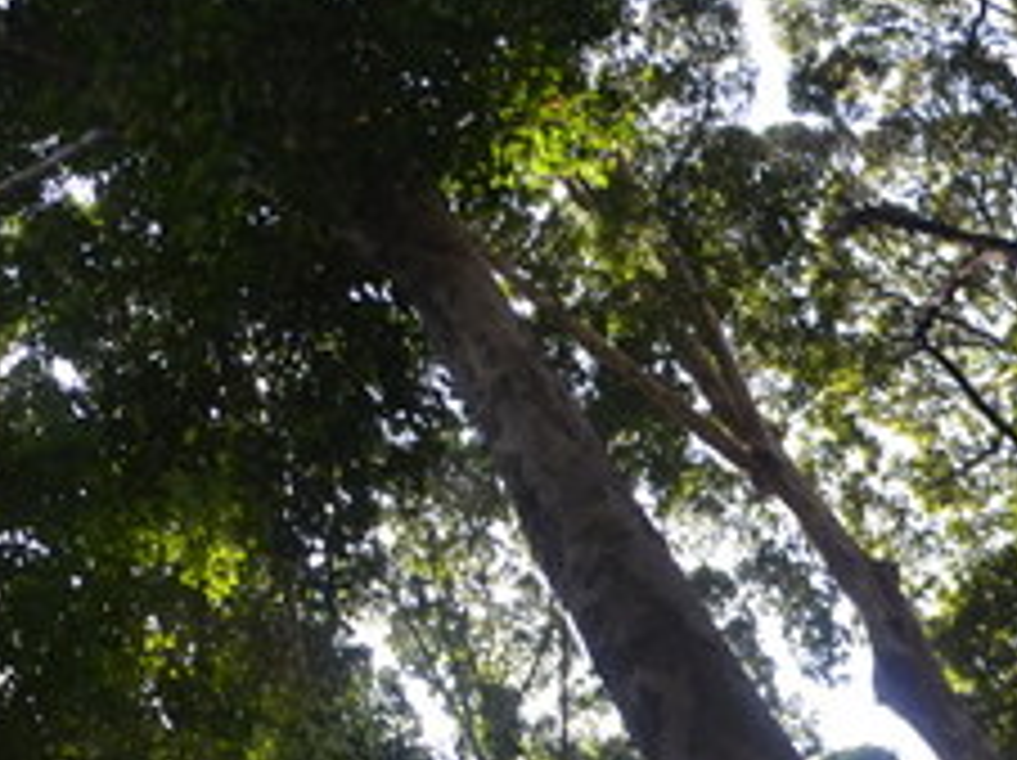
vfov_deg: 16.2
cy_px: -202
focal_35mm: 87
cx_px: 130
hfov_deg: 22.1
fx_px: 2544
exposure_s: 1/125
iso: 250
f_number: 4
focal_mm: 17
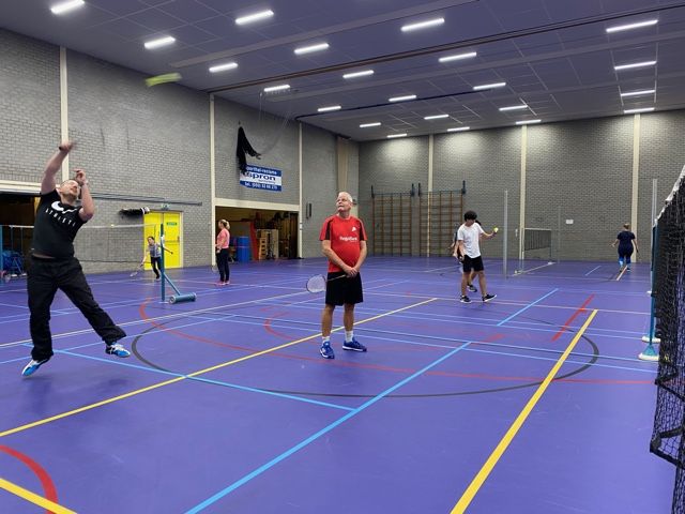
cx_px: 342
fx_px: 515
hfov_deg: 67.3
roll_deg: -0.9
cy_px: 257
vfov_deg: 53.1
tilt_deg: -2.9
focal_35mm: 26
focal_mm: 4.25
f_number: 1.8
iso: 125
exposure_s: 1/54
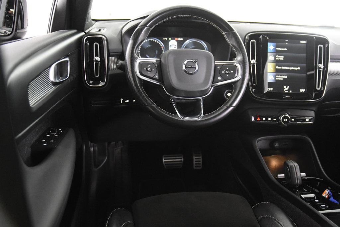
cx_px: 170
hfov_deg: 57.2
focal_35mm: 33
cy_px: 114
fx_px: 312
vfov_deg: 40.0
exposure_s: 1/30
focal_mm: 22
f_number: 3
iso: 4500
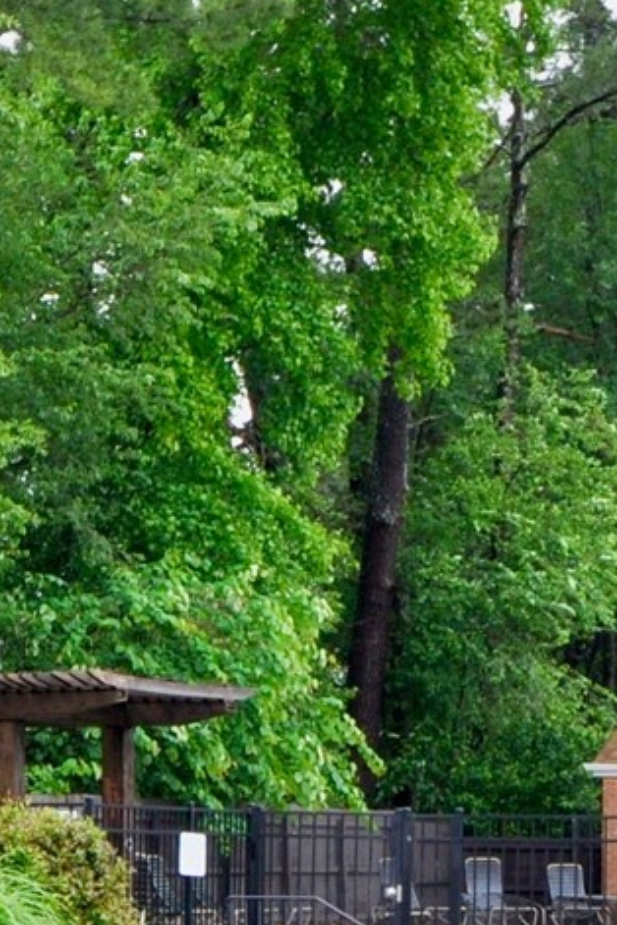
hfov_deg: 16.4
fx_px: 2134
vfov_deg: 24.5
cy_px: 528
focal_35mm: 83
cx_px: 145
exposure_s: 1/200
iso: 200
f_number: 7.1
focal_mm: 24
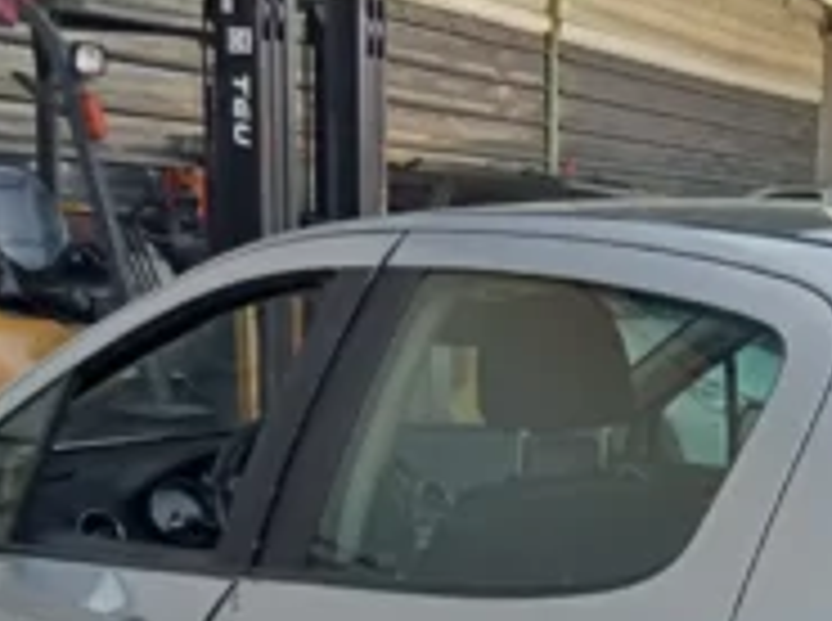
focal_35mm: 91
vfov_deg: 15.6
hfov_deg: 20.8
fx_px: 2183
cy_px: 756
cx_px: 863
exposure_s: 1/144
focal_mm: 3.46
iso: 100
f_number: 2.2
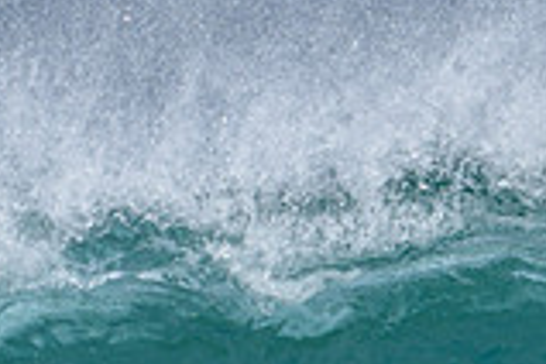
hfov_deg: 0.9
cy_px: 448
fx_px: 33910
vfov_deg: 0.6
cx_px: 688
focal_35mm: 2236
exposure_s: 1/2000
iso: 450
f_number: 5.6
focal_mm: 500
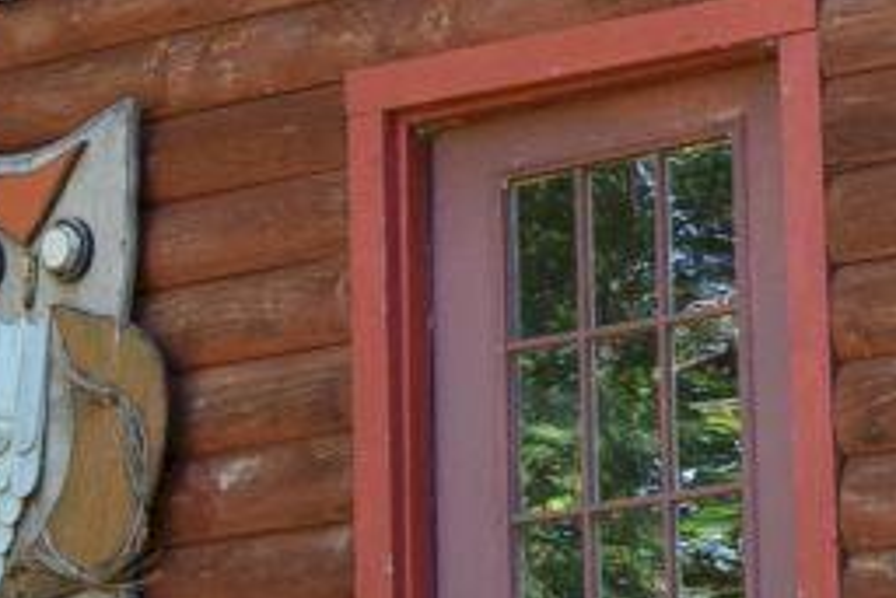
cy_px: 7
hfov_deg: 9.7
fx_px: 5254
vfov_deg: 6.5
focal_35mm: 211
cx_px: 668
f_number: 6.3
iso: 400
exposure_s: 1/160
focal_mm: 24
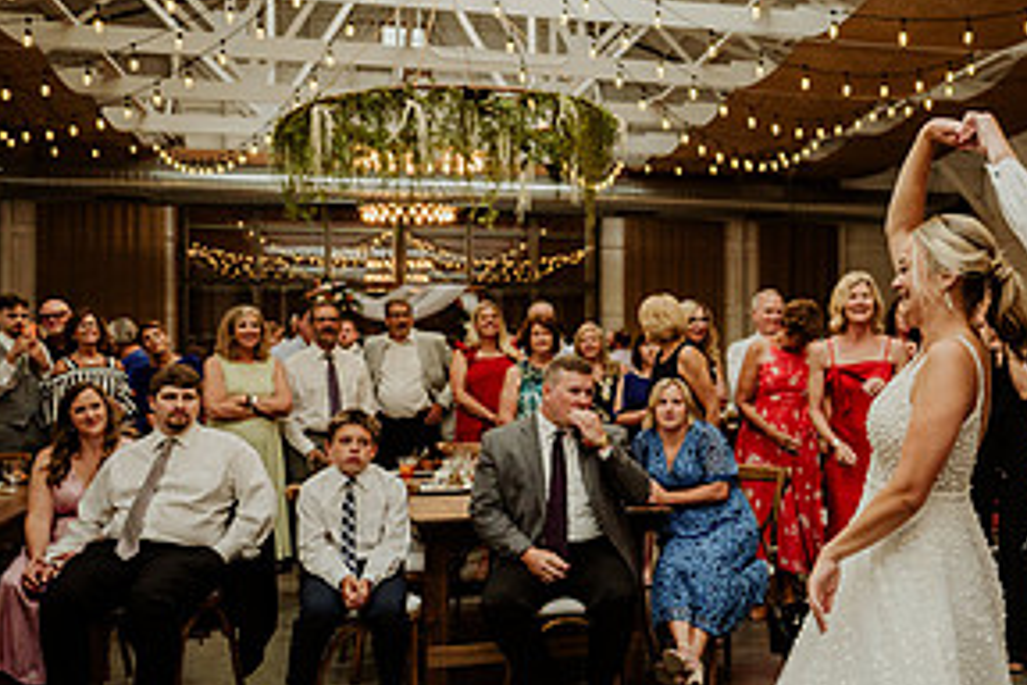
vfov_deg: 27.0
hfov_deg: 37.6
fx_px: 1426
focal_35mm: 50
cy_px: 350
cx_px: 881
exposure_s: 1/200
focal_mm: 24
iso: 125
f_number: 2.8
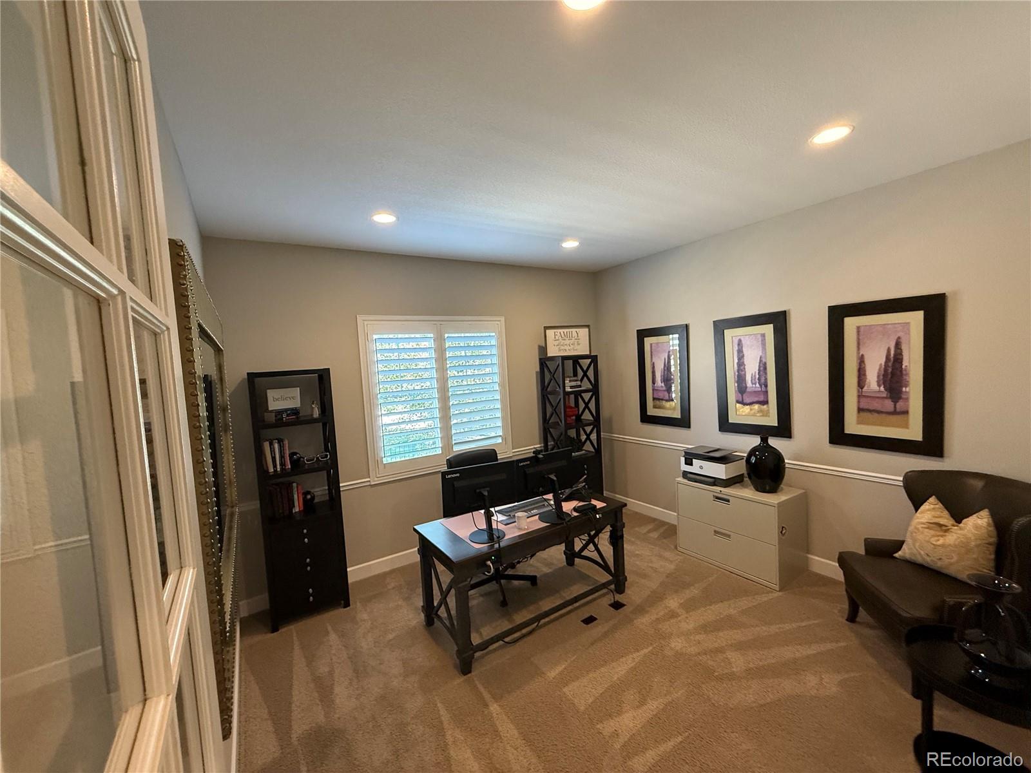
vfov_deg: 85.7
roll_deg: +3.4
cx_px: 516
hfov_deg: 102.1
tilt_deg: -3.6
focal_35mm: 14
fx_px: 417
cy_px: 386
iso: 400
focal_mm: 2.22
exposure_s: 1/120
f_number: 2.2
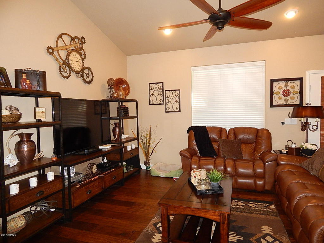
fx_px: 215
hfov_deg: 73.9
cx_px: 162
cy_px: 122
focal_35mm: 23
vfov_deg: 58.9
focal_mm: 4
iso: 250
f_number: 3
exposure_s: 1/30
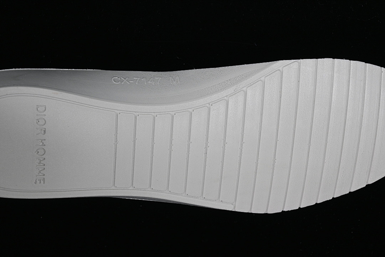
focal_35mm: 75
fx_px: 802
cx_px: 192
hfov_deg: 27.0
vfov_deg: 18.2
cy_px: 128
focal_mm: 50
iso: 160
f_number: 8
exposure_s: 1/80
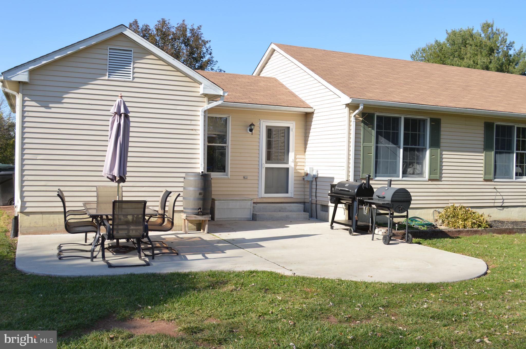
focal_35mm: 36
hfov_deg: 53.2
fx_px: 525
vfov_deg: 36.8
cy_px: 174
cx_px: 263
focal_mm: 24
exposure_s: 1/200
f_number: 7.1
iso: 100
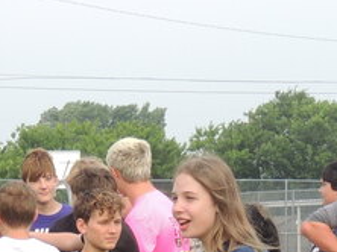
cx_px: 144
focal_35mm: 217
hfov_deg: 9.1
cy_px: 481
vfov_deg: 6.6
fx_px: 2110
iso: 100
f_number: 3.5
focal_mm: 8.3
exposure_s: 1/320
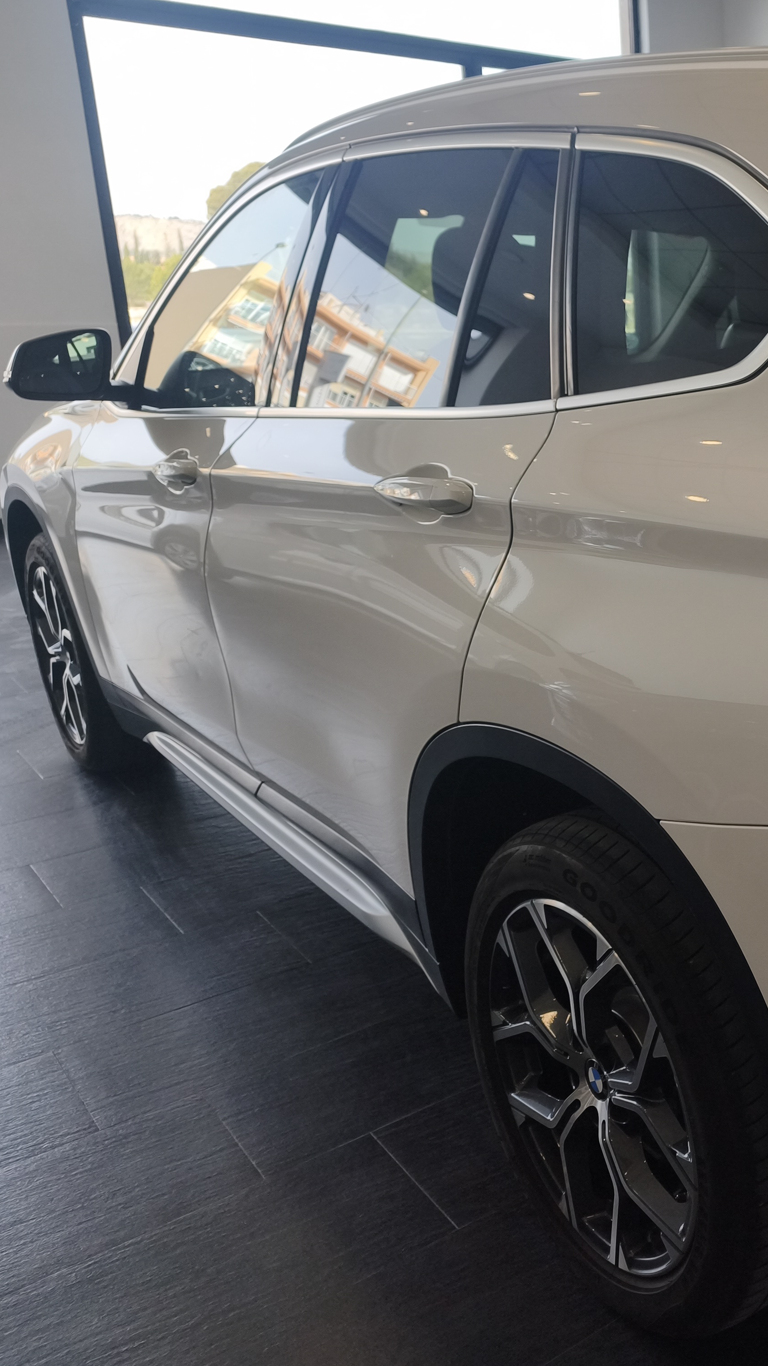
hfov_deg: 30.4
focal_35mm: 34
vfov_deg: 58.0
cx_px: 878
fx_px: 1231
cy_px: 681
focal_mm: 6.45
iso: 50
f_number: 1.62
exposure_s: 1/435
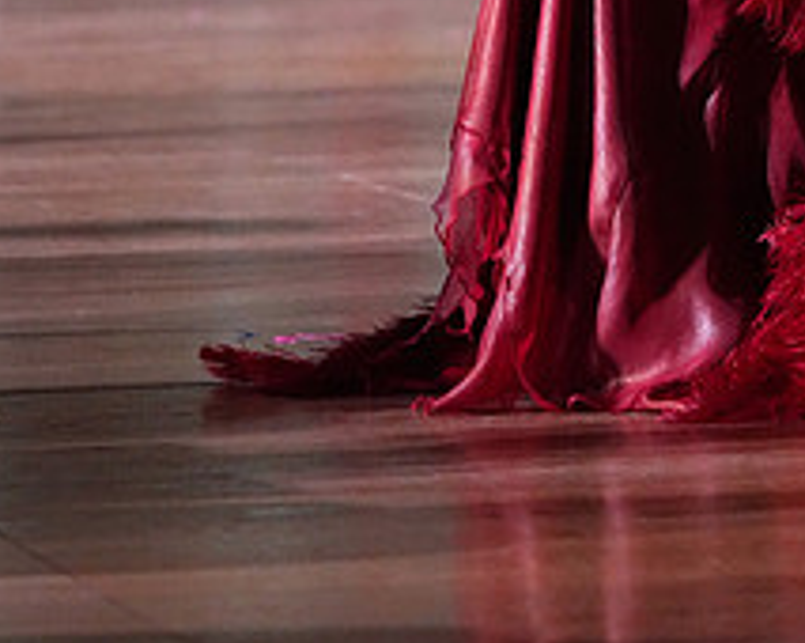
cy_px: -356
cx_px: 682
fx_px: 8712
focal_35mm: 366
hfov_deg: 5.3
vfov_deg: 4.2
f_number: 5
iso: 10000
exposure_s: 1/400
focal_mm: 143
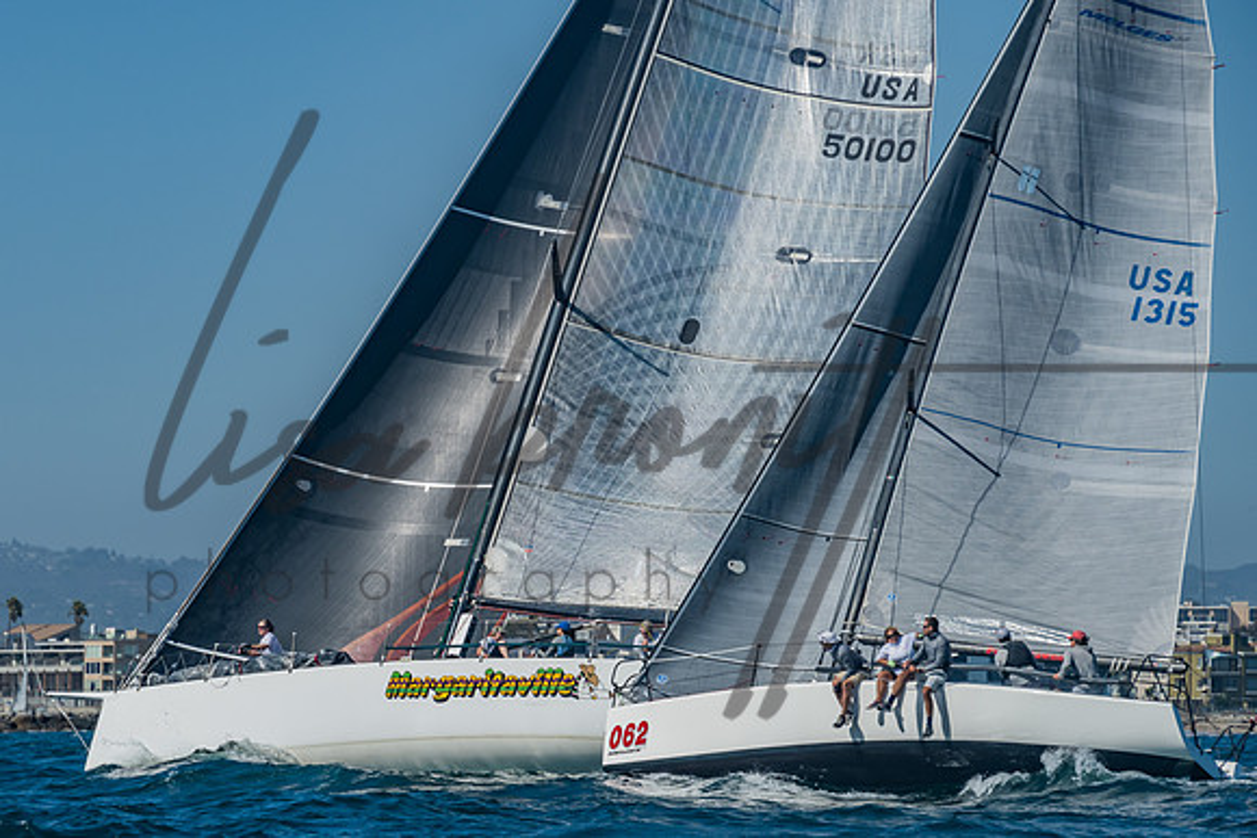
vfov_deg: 6.2
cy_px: 560
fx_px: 7693
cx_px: 424
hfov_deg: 9.3
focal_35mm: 220
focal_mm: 150
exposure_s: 1/1000
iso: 160
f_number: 6.3
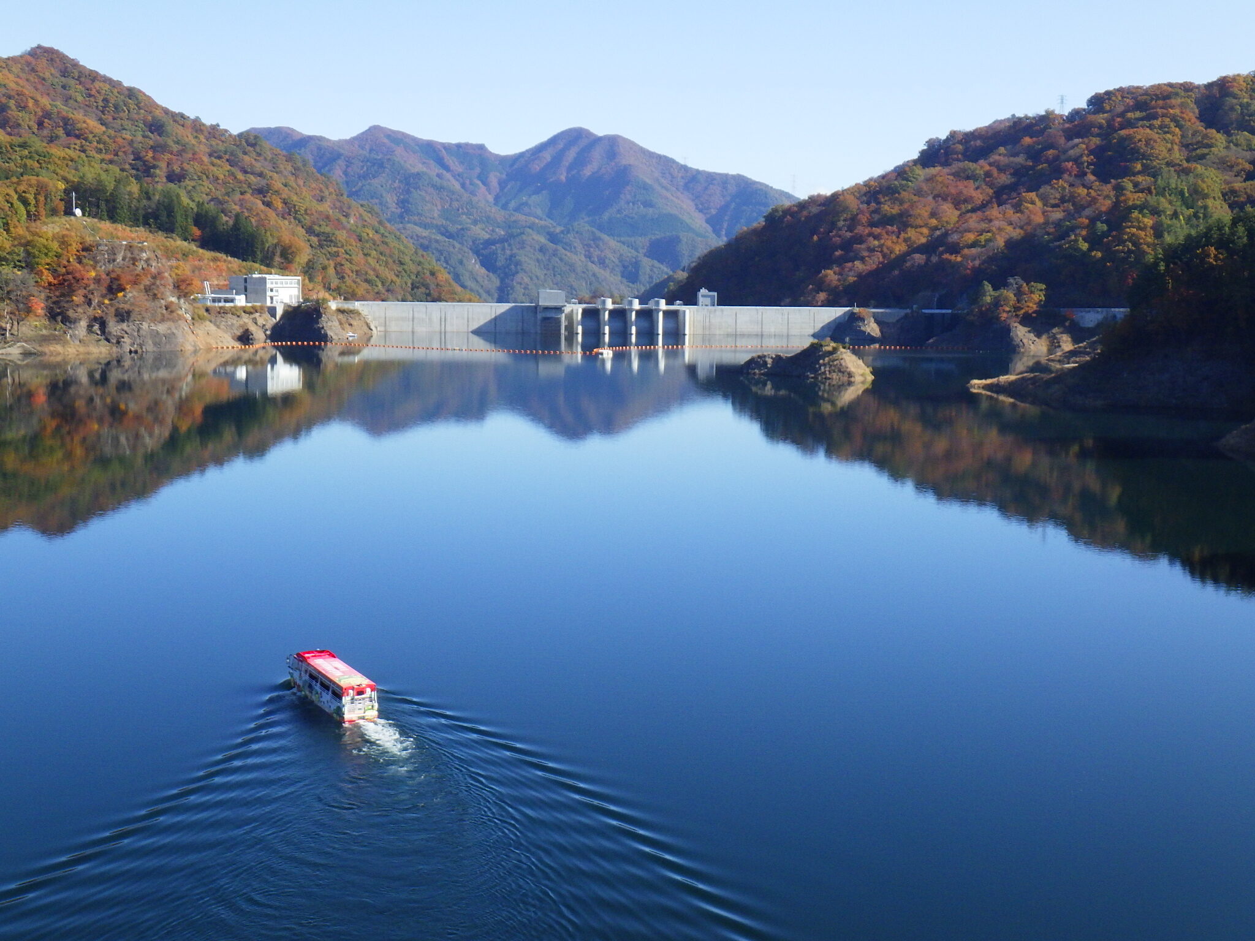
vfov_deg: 34.3
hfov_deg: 44.8
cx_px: 628
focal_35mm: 42
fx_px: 1523
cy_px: 470
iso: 250
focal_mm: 7.5
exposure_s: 1/640
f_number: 5
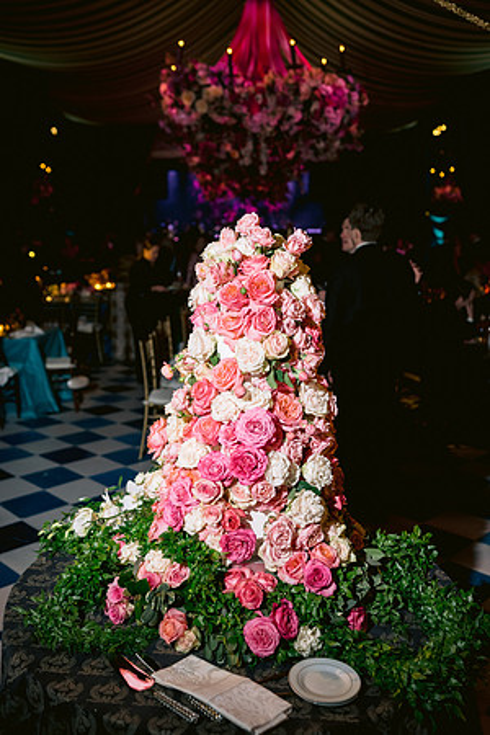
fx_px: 715
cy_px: 368
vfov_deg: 54.4
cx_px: 245
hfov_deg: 37.9
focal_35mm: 35
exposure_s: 1/80
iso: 800
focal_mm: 35
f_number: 2.8
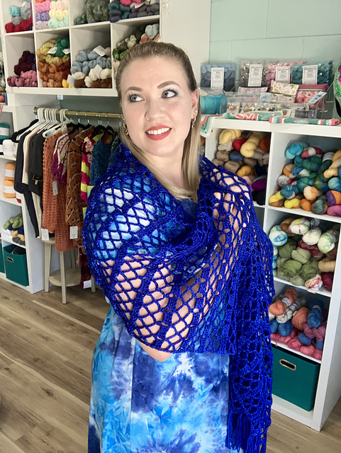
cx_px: 170
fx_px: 420
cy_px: 226
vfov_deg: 56.8
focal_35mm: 32
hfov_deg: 44.2
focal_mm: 2.87
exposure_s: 1/60
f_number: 2.2
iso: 64
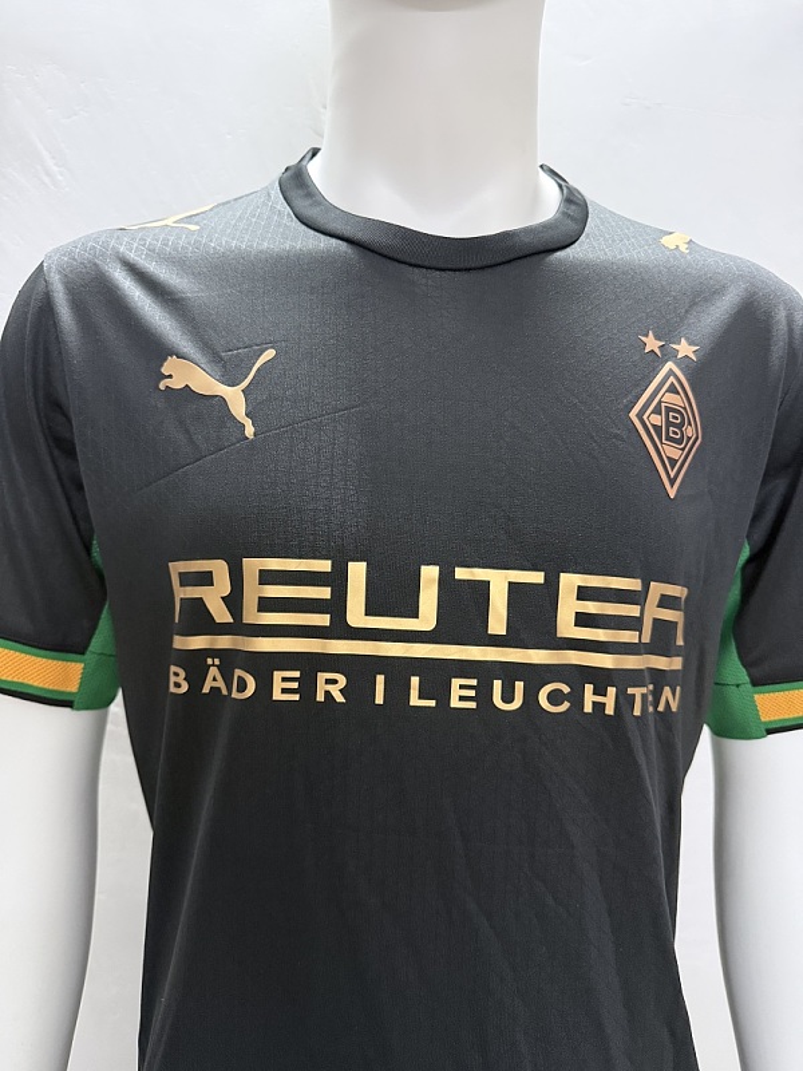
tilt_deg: -3.8
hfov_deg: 56.8
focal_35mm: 24
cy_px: 536
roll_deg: -2.2
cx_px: 402
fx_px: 742
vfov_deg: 71.6
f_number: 1.78
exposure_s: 1/50
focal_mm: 6.76
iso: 500
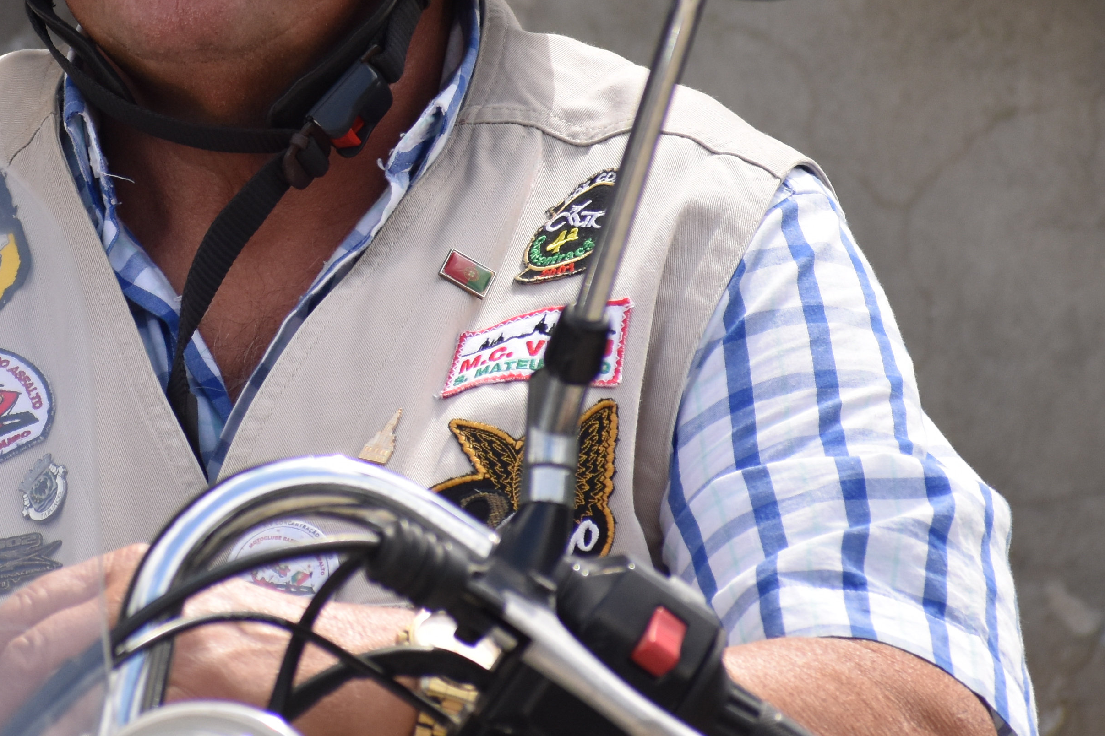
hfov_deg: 2.4
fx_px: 26330
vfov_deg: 1.6
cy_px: 45
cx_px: 138
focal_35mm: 858
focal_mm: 230
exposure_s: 1/1000
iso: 450
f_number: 5.6
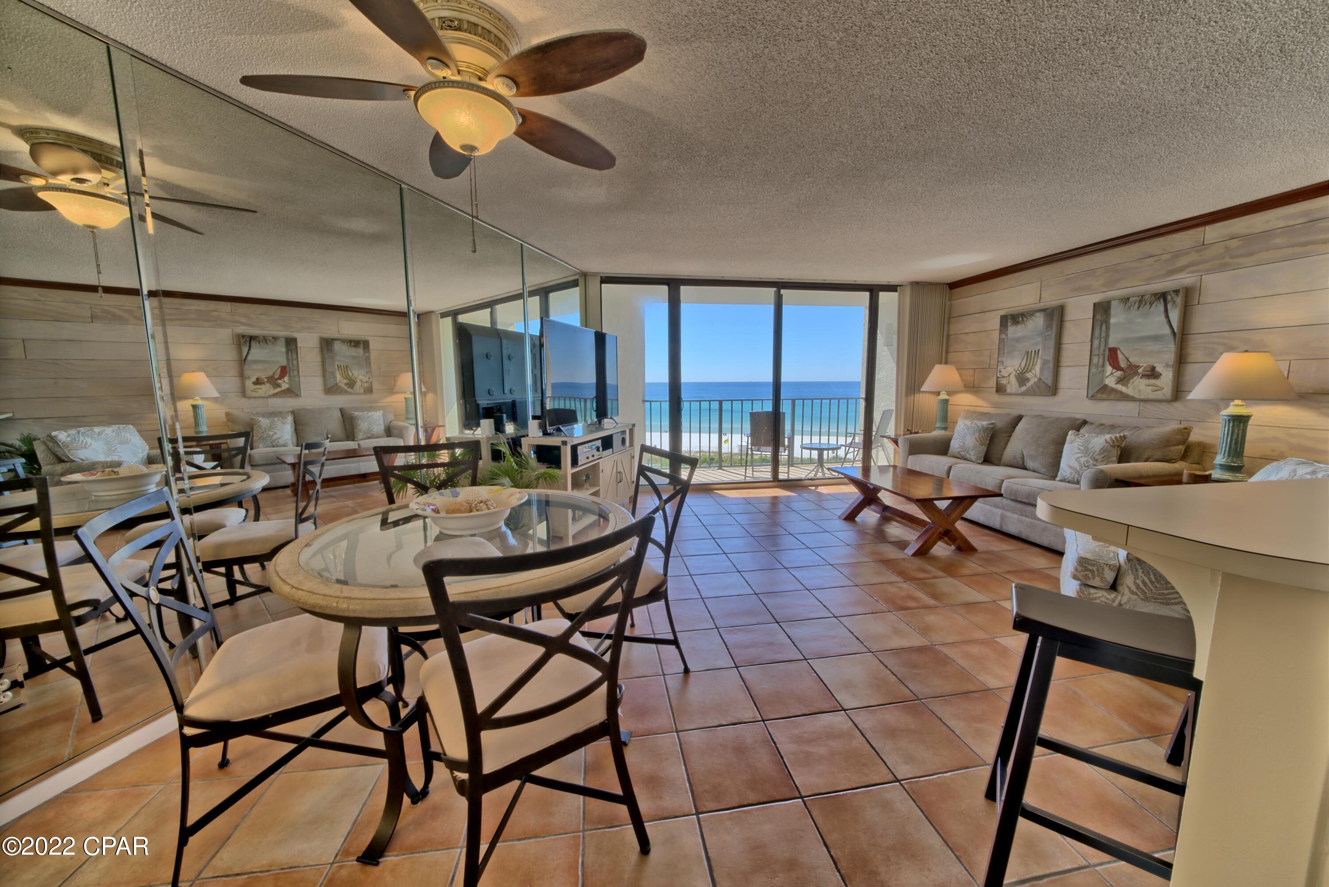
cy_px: 444
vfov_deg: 90.0
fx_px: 443
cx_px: 664
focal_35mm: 12
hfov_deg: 112.6
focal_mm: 12
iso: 200
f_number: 19
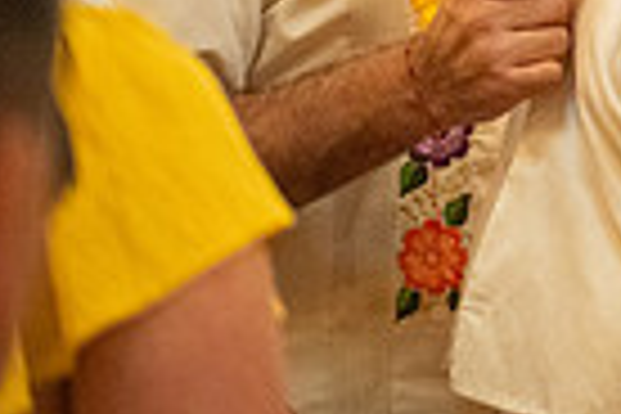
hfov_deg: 4.0
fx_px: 8728
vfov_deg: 2.7
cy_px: -259
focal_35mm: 506
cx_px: 1278
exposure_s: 1/160
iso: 2000
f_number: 2.8
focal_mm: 120
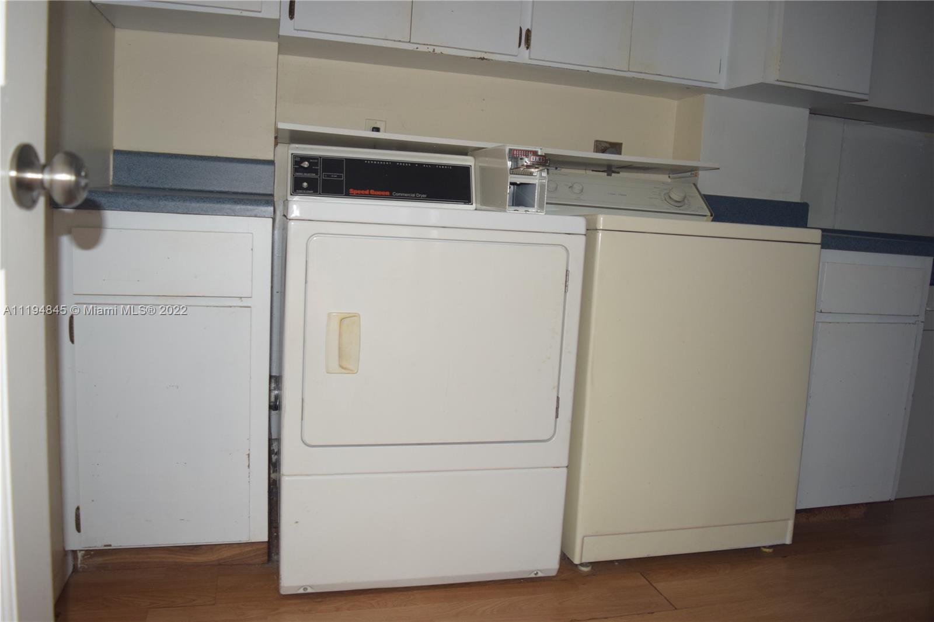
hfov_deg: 67.4
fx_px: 700
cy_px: 311
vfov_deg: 47.9
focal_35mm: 27
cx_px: 467
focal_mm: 18
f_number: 3.5
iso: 800
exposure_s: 1/5
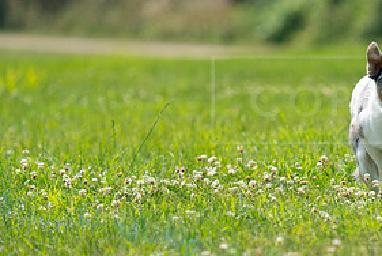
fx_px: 7467
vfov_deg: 2.0
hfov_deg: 2.9
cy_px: 123
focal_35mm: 703
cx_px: 341
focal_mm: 341
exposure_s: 1/4000
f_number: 6.3
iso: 1000
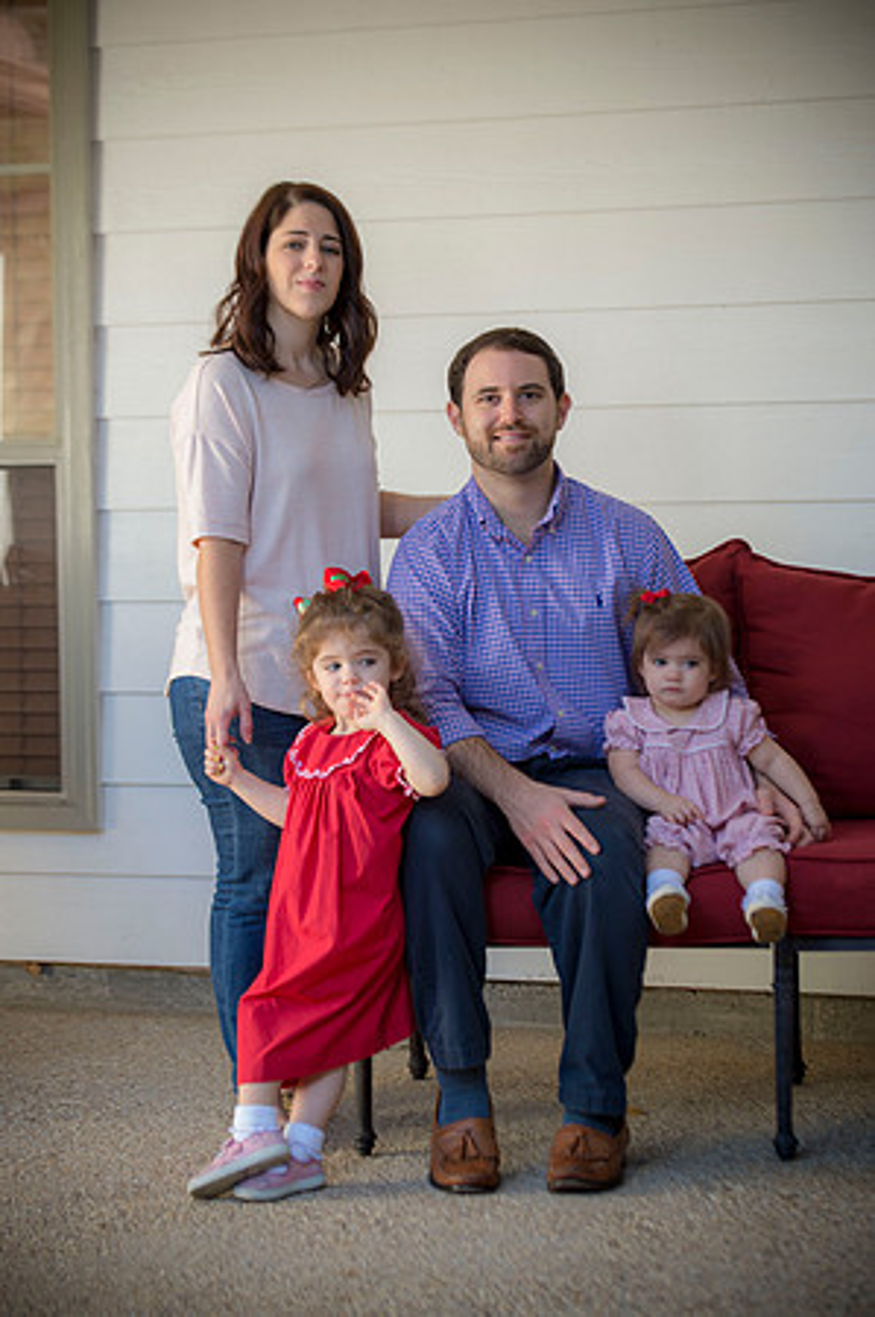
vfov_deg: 21.5
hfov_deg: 14.4
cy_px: 658
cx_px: 438
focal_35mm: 95
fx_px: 3471
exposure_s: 1/200
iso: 320
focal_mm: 95
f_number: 4
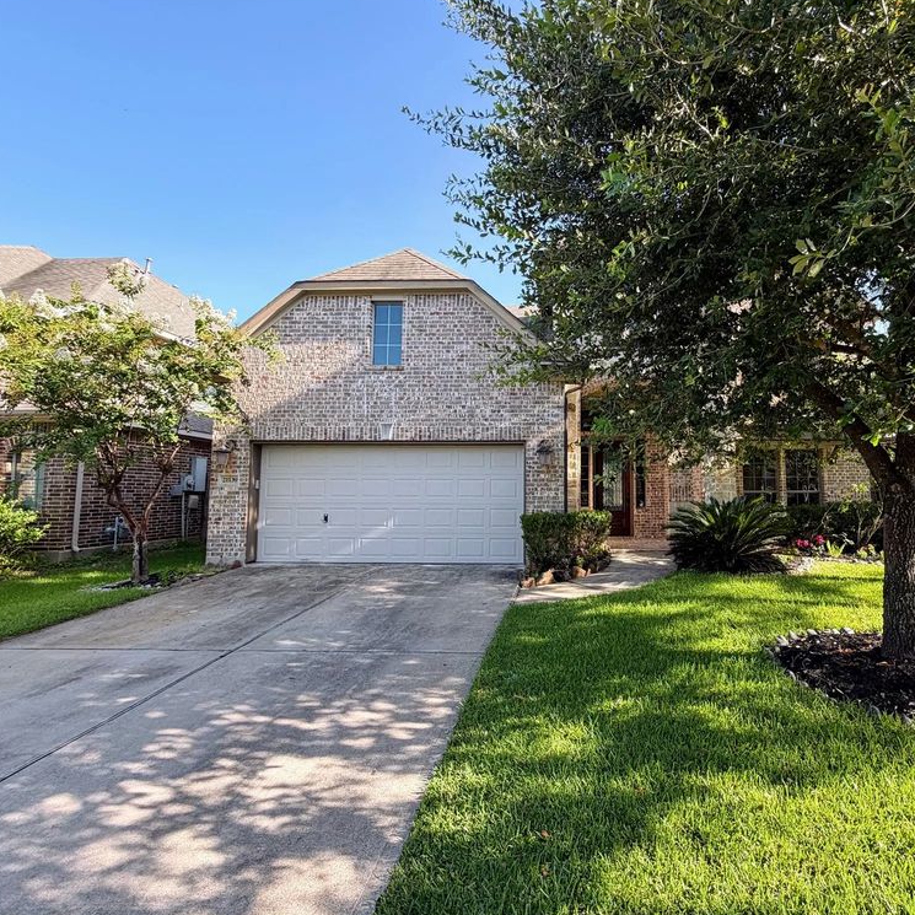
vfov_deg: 84.0
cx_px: 561
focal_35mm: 17
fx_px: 508
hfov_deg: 82.7
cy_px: 453
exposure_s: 1/349
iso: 50
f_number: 2.2
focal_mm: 2.22
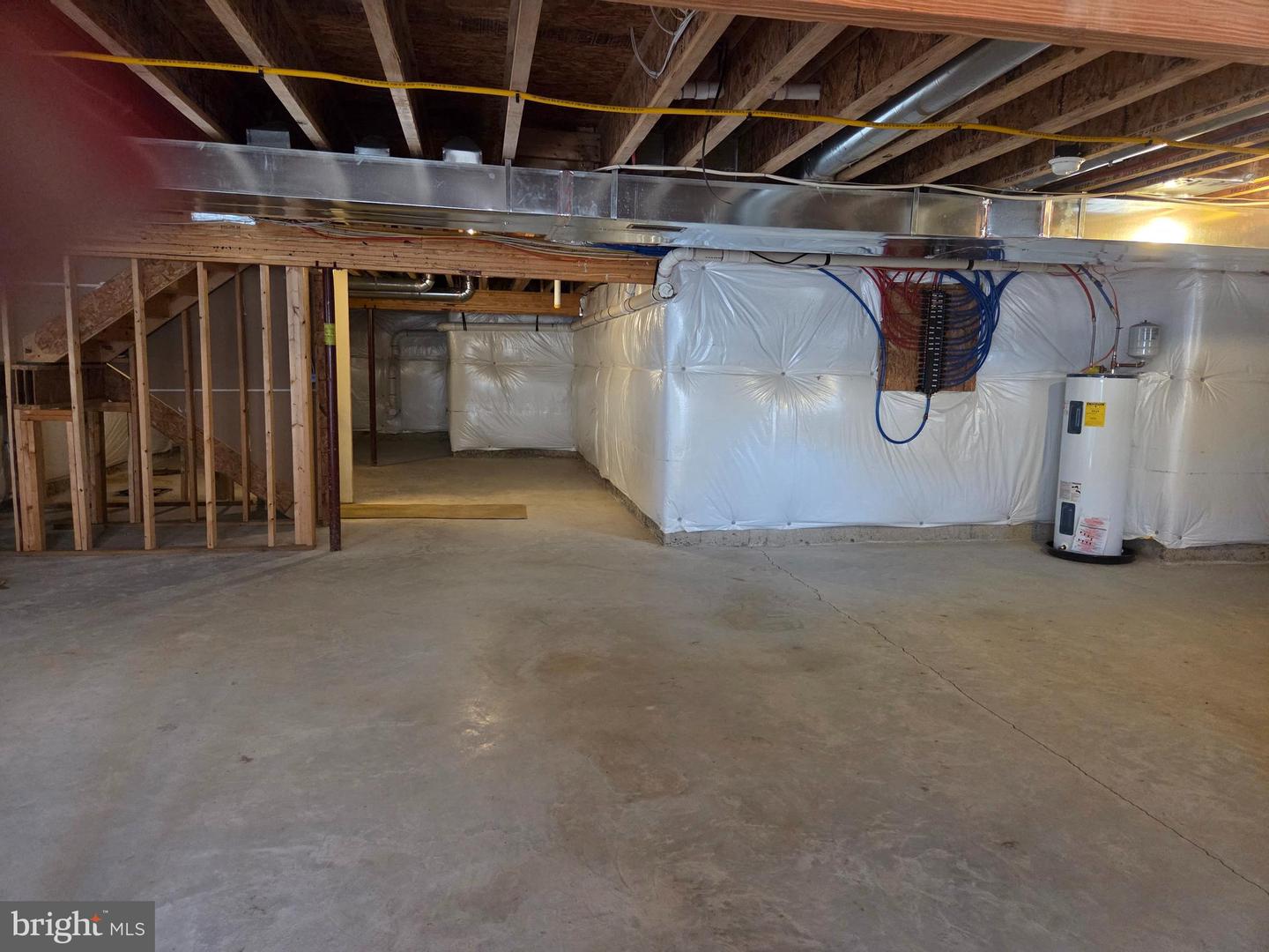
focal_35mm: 23
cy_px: 476
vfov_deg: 58.9
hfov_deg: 73.9
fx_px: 843
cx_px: 634
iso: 1600
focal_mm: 5.4
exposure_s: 1/120
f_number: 1.8
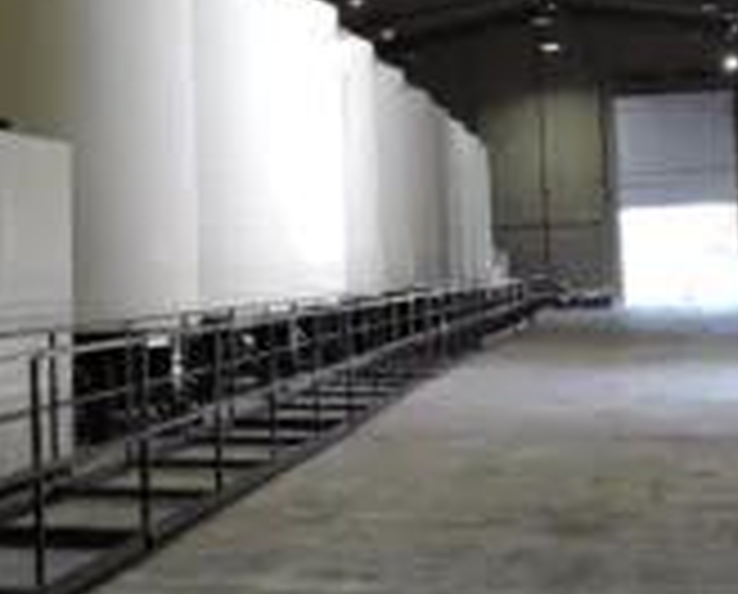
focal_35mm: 65
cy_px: 158
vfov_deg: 23.4
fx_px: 1423
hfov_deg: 28.5
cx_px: 155
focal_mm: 5.4
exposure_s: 1/30
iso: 140
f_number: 3.1
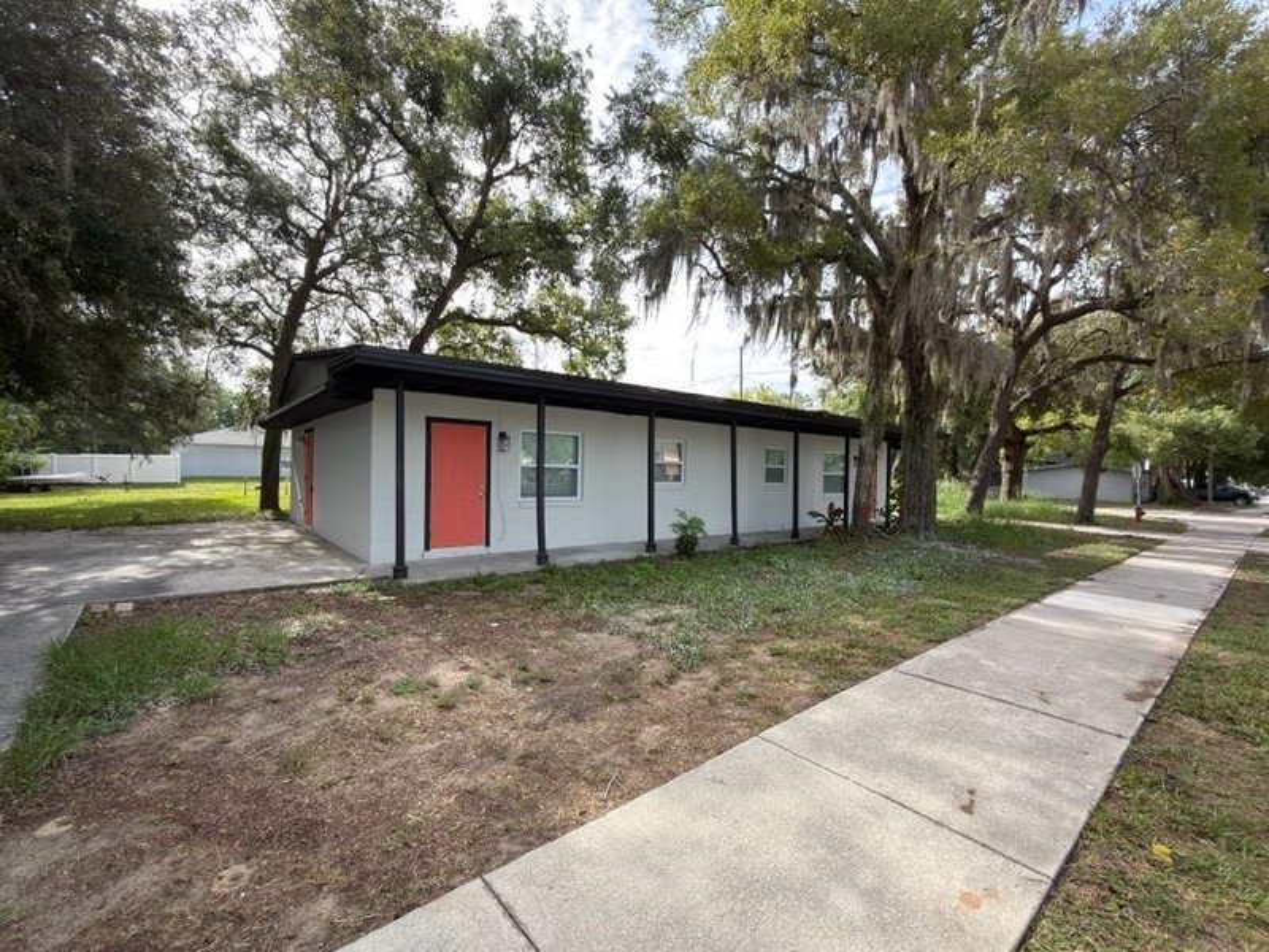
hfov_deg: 98.2
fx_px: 550
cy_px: 476
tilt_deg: +0.0
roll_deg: -1.1
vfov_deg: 81.7
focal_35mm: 15
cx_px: 634
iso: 20
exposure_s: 1/318
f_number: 2.2
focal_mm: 2.22
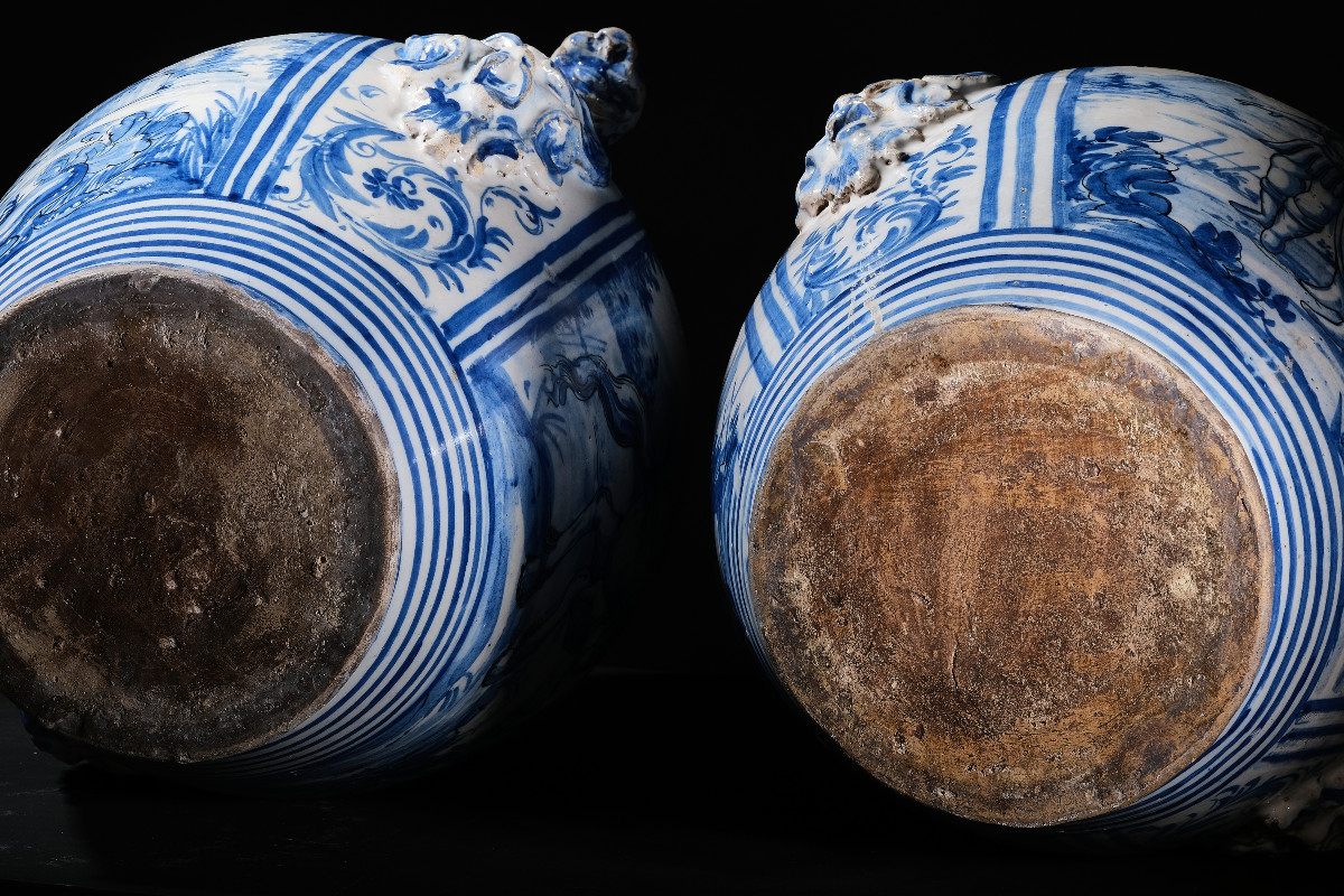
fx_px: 3173
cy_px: 448
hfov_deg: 23.9
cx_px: 672
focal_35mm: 85
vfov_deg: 16.1
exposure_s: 1/250
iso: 200
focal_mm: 56.5
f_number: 14
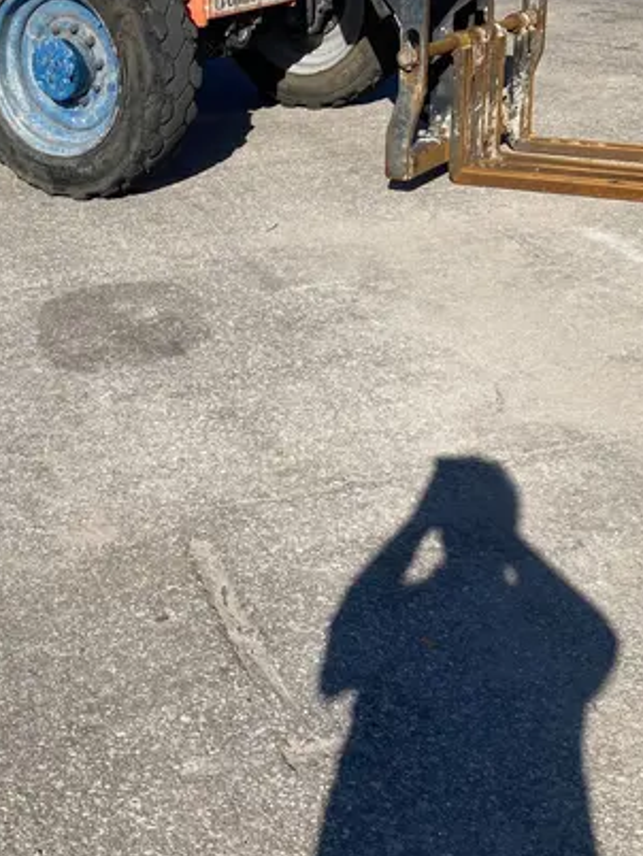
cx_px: 162
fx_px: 1262
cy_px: 327
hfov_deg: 28.2
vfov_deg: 37.3
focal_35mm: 51
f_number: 1.8
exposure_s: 1/2703
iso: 25
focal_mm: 3.99
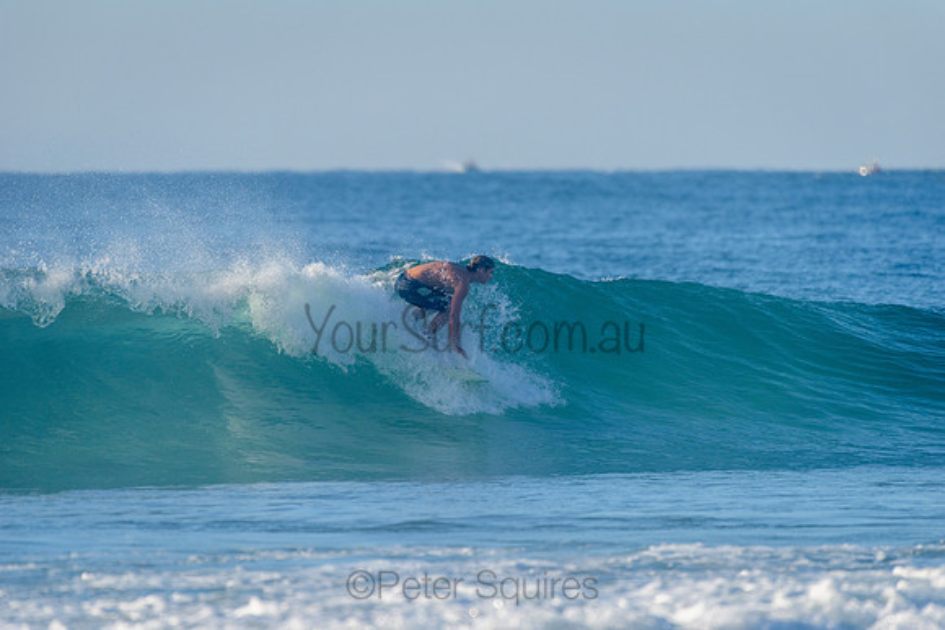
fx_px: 13135
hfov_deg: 4.1
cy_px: 315
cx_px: 472
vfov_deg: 2.7
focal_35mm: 500
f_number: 5.6
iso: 400
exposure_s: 1/2000
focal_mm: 500
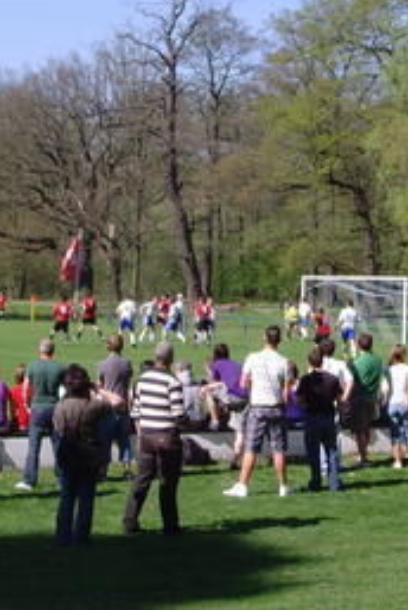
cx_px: 244
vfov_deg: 20.2
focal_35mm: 101
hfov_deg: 13.6
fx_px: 1712
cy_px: 239
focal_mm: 8.8
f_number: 6.7
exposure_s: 1/180
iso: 80
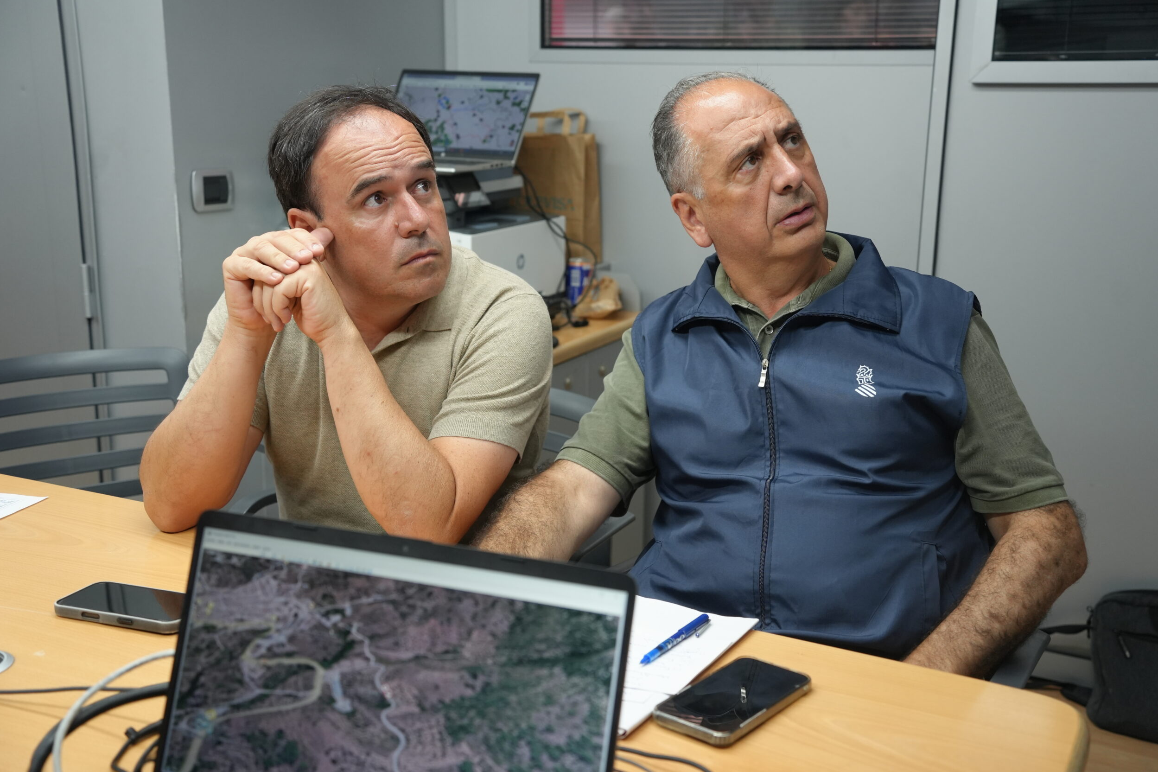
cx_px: 590
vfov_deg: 32.6
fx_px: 1319
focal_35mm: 41
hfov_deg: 47.4
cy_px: 383
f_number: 4
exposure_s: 1/160
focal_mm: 40
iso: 1250
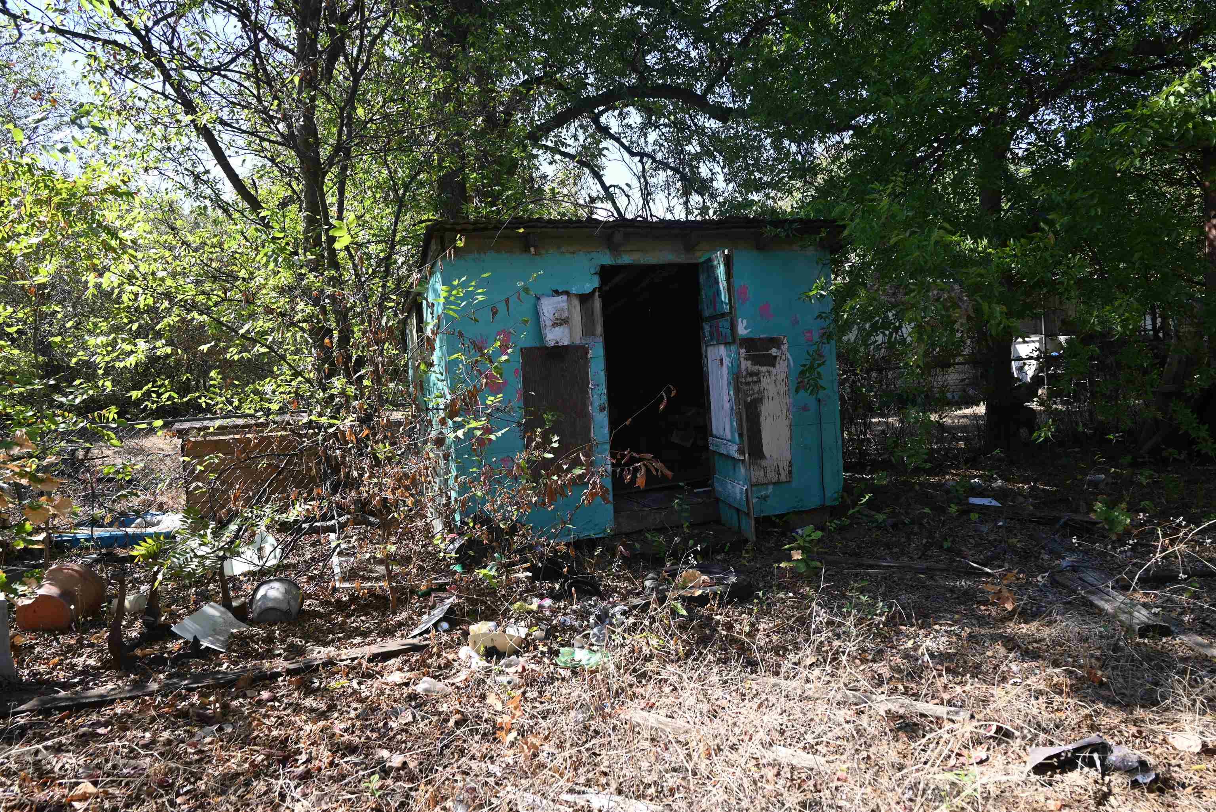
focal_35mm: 26
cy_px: 406
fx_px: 862
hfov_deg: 70.4
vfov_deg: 50.4
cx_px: 608
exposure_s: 1/250
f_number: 5.6
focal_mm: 25.5
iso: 200
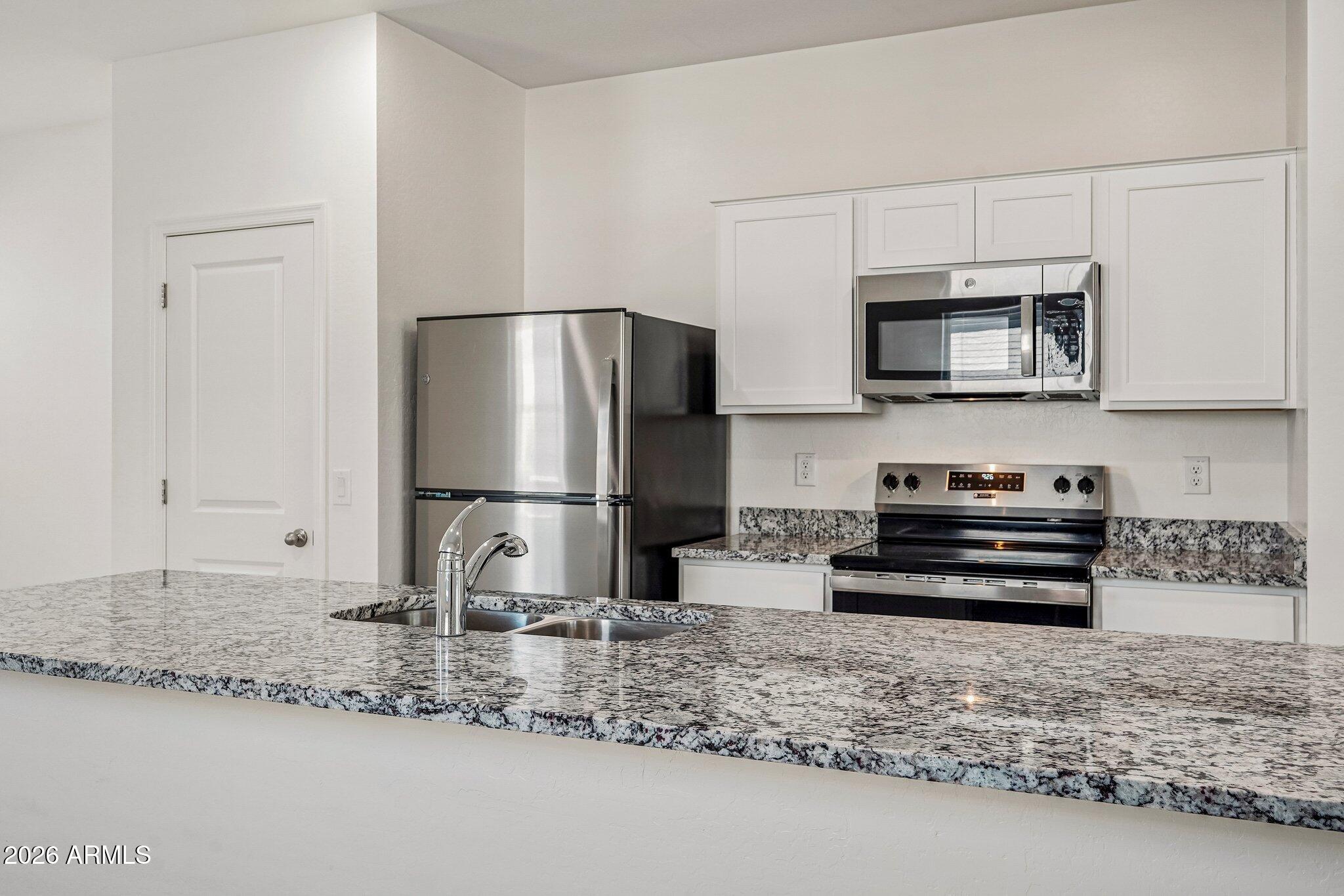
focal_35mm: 29
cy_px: 448
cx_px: 672
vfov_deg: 45.0
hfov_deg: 63.7
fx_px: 1083
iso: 400
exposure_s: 1/15
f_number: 8
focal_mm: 29
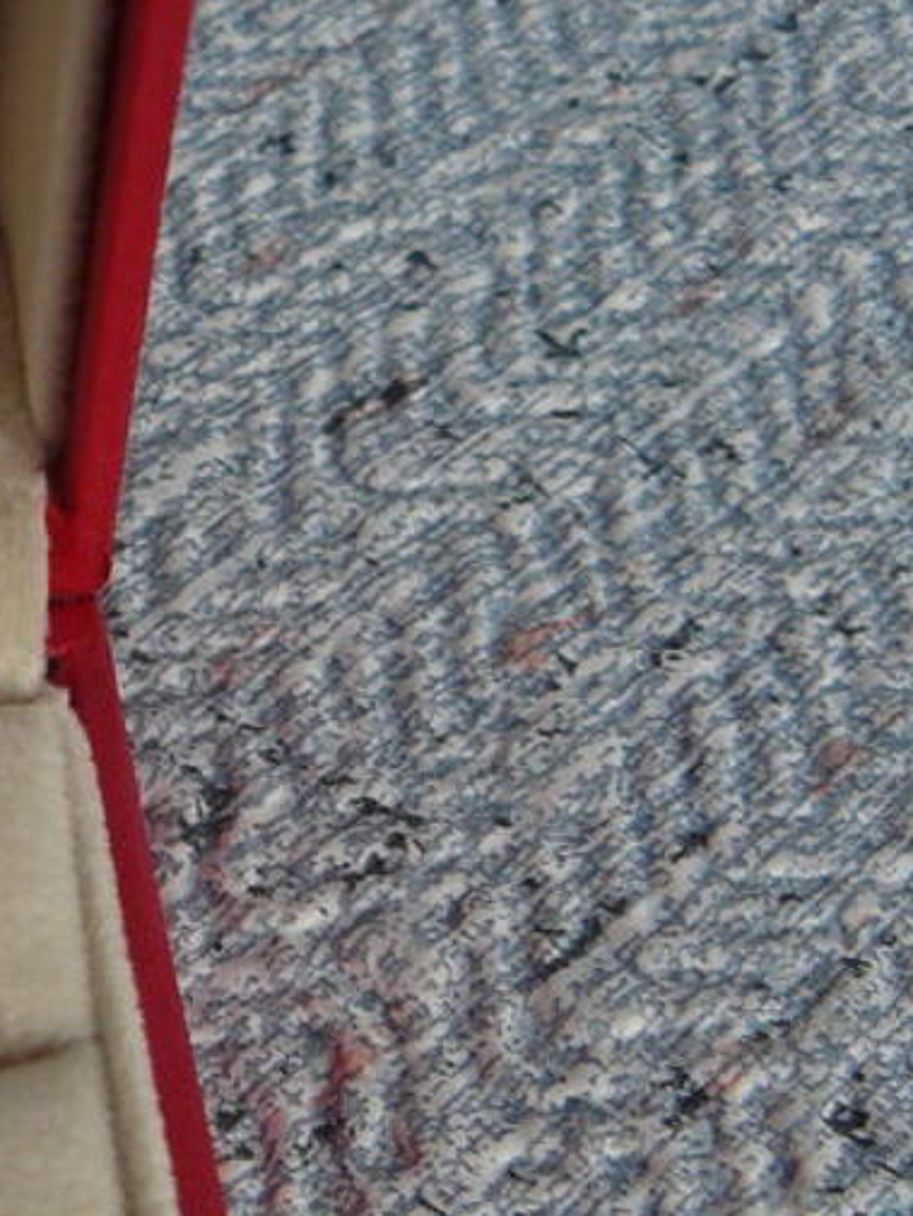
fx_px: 3339
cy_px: 830
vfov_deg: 20.6
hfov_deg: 15.1
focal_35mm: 95
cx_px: -135
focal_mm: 6
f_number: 2.8
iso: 125
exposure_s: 1/30
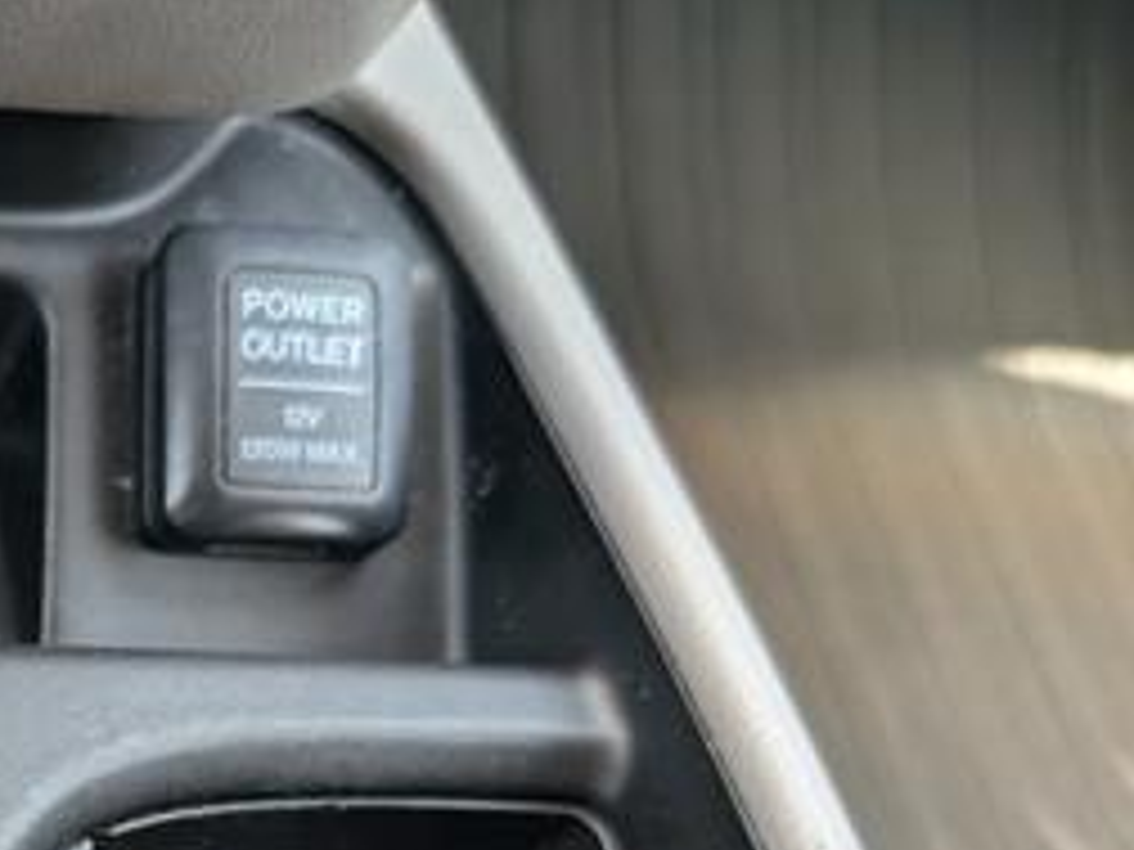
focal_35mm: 61
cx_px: -194
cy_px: 922
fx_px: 1998
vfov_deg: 22.7
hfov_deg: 28.1
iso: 790
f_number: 1.68
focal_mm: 6.9
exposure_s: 1/526
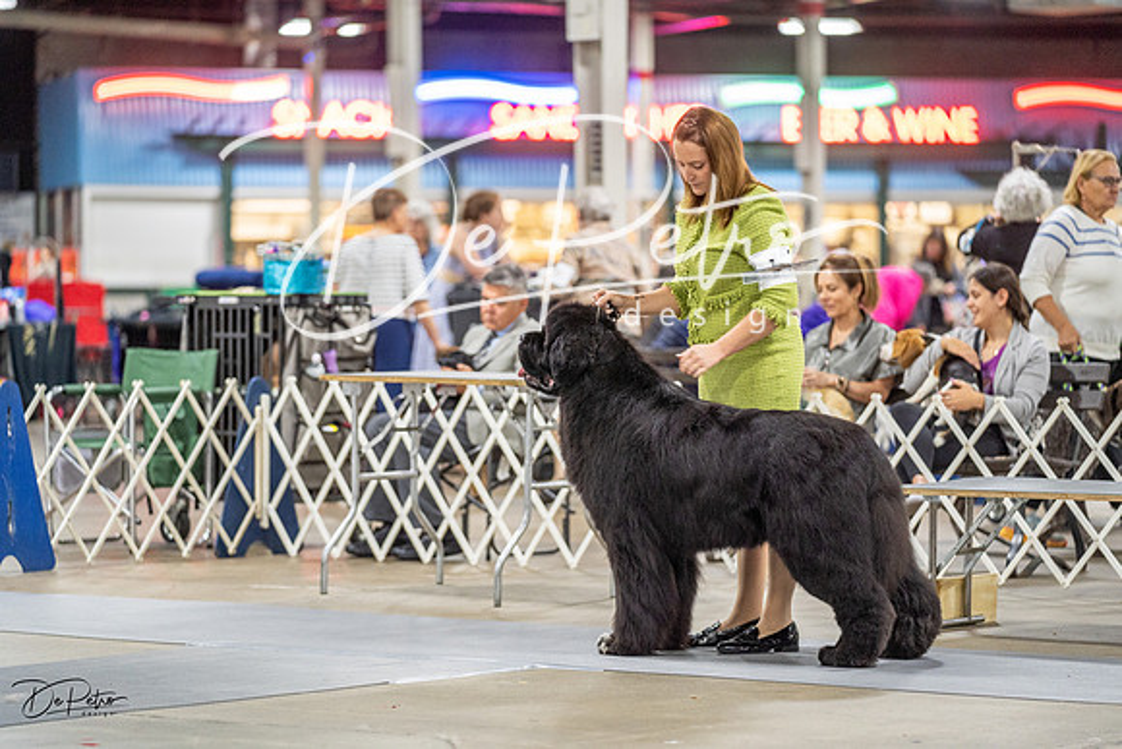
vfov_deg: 10.2
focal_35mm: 134
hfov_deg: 15.3
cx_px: 561
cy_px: 374
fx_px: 4177
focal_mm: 134
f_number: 2.8
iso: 2500
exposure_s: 1/160
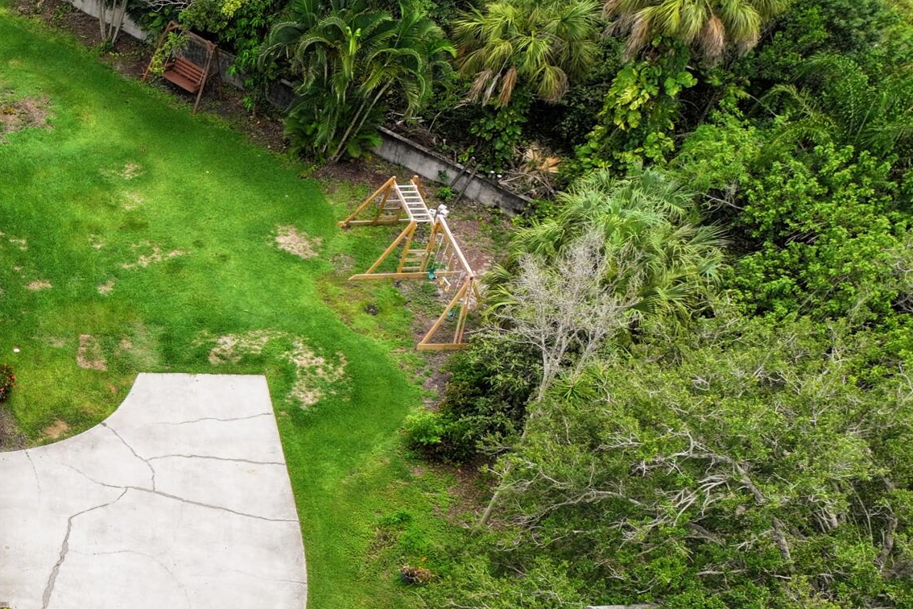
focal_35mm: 66
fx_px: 1674
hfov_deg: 26.5
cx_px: -231
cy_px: 623
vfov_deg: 19.9
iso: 110
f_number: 2.8
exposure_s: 1/1000
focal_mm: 12.29
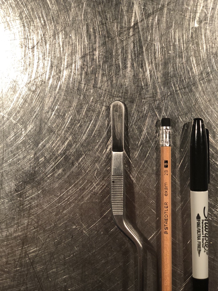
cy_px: 146
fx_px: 437
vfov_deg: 36.8
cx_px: 109
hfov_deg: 28.0
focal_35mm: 52
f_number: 2.4
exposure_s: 1/50
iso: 64
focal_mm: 6
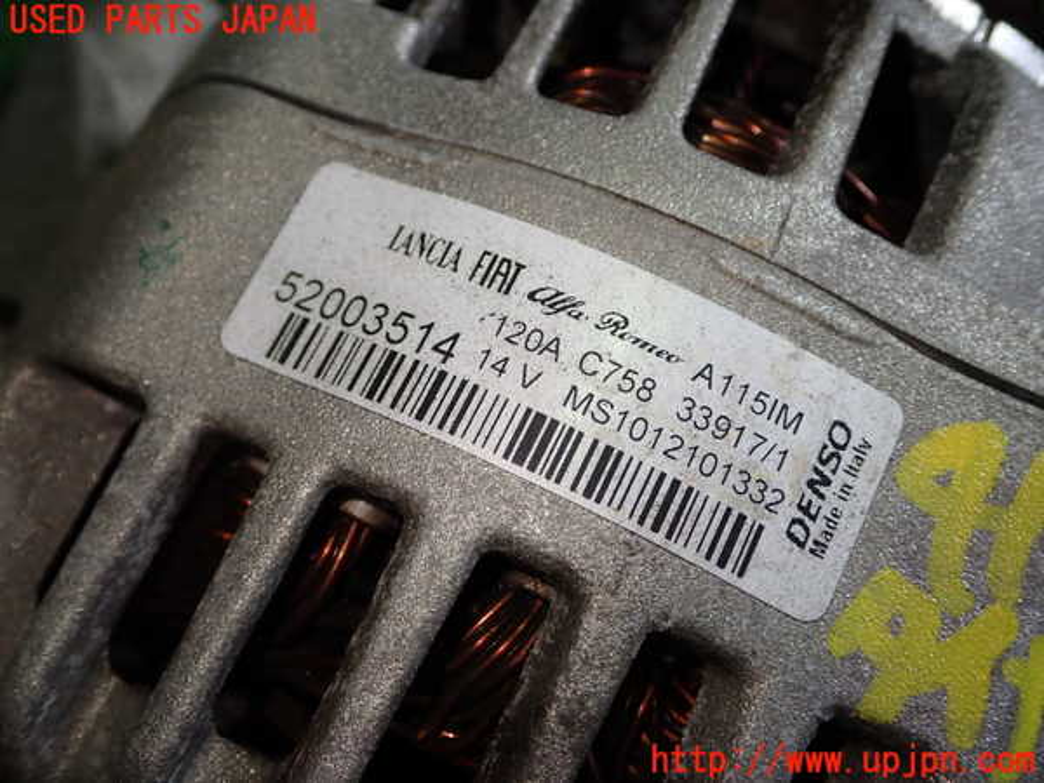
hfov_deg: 49.0
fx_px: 1146
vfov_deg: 37.7
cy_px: 392
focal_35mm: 38
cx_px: 522
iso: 100
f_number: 2.7
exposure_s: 1/80
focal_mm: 6.83
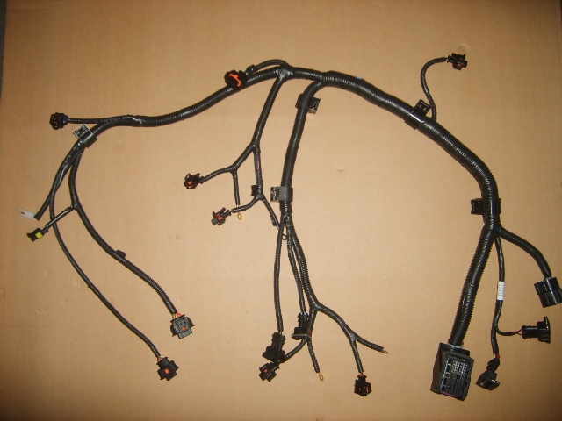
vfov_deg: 40.7
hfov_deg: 52.6
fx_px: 568
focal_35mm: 35
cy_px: 210
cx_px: 281
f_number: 2.8
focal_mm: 5.8
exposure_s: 1/30
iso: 100
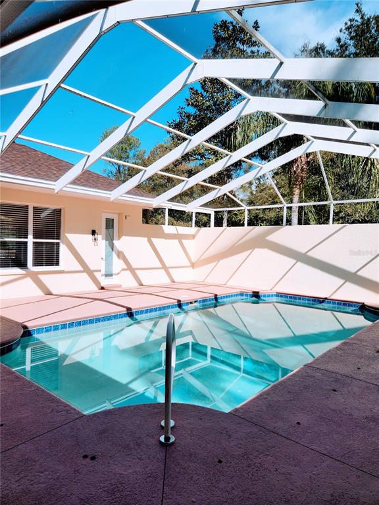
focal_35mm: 23
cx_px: 190
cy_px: 252
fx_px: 336
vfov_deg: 73.9
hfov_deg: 58.9
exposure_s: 1/1307
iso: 20
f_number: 1.8
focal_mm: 5.4
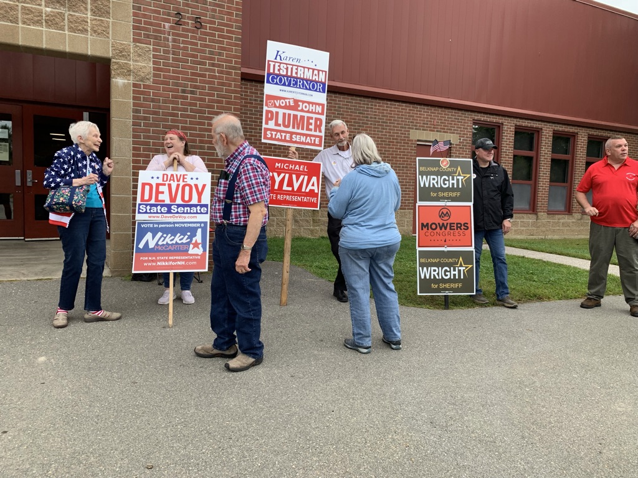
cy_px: 239
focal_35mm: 26
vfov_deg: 53.1
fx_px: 479
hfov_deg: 67.3
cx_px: 319
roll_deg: -2.8
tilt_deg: -4.6
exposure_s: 1/364
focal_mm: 4.25
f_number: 1.8
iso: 25
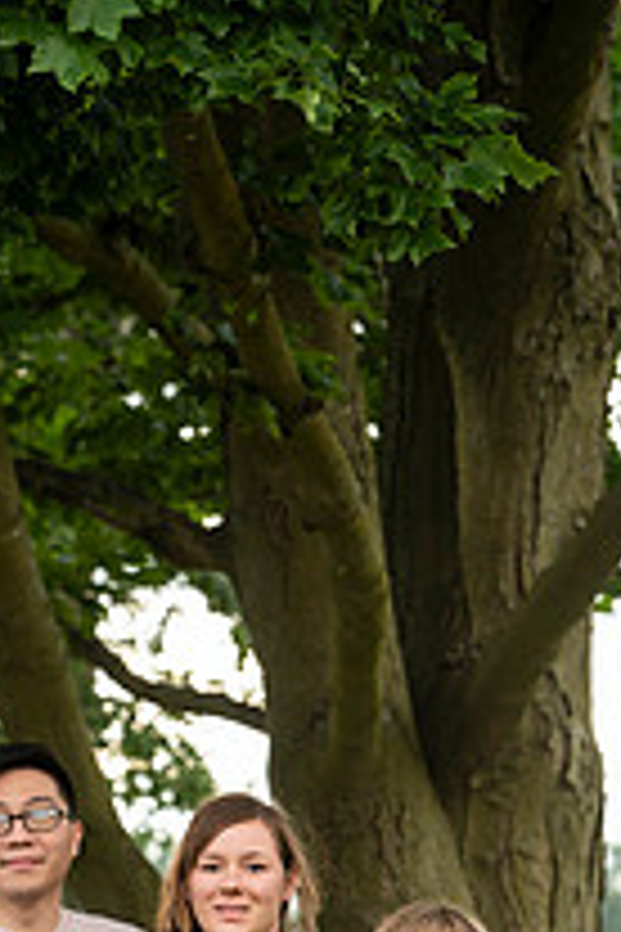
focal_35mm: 282
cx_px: 148
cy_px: 973
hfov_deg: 4.9
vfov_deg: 7.3
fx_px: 7296
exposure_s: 1/125
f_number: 5.6
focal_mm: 130
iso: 320
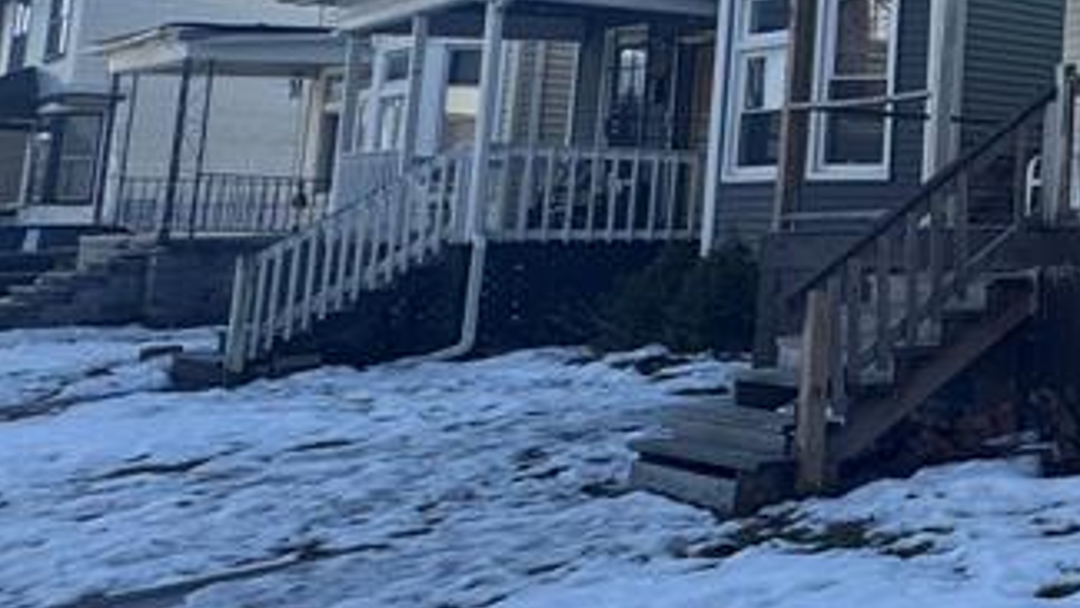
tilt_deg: +6.2
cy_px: 80
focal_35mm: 48
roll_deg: +0.2
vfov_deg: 24.3
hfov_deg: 27.8
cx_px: 1645
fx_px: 1375
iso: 50
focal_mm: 2.22
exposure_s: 1/889
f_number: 2.2
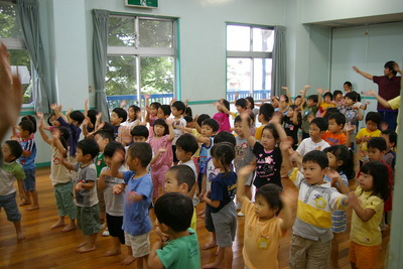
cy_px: 134
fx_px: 403
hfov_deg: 53.1
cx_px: 202
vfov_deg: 36.9
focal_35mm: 36
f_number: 4
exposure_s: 1/30
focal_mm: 24
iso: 400
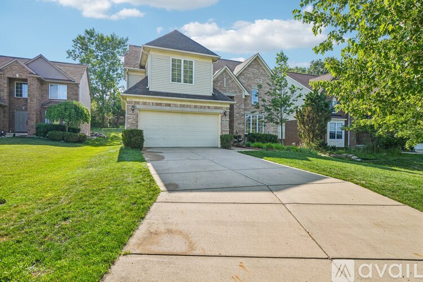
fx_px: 211
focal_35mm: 18
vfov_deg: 67.4
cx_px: 212
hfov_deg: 90.0
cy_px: 141
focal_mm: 12
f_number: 8
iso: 100
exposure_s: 1/250
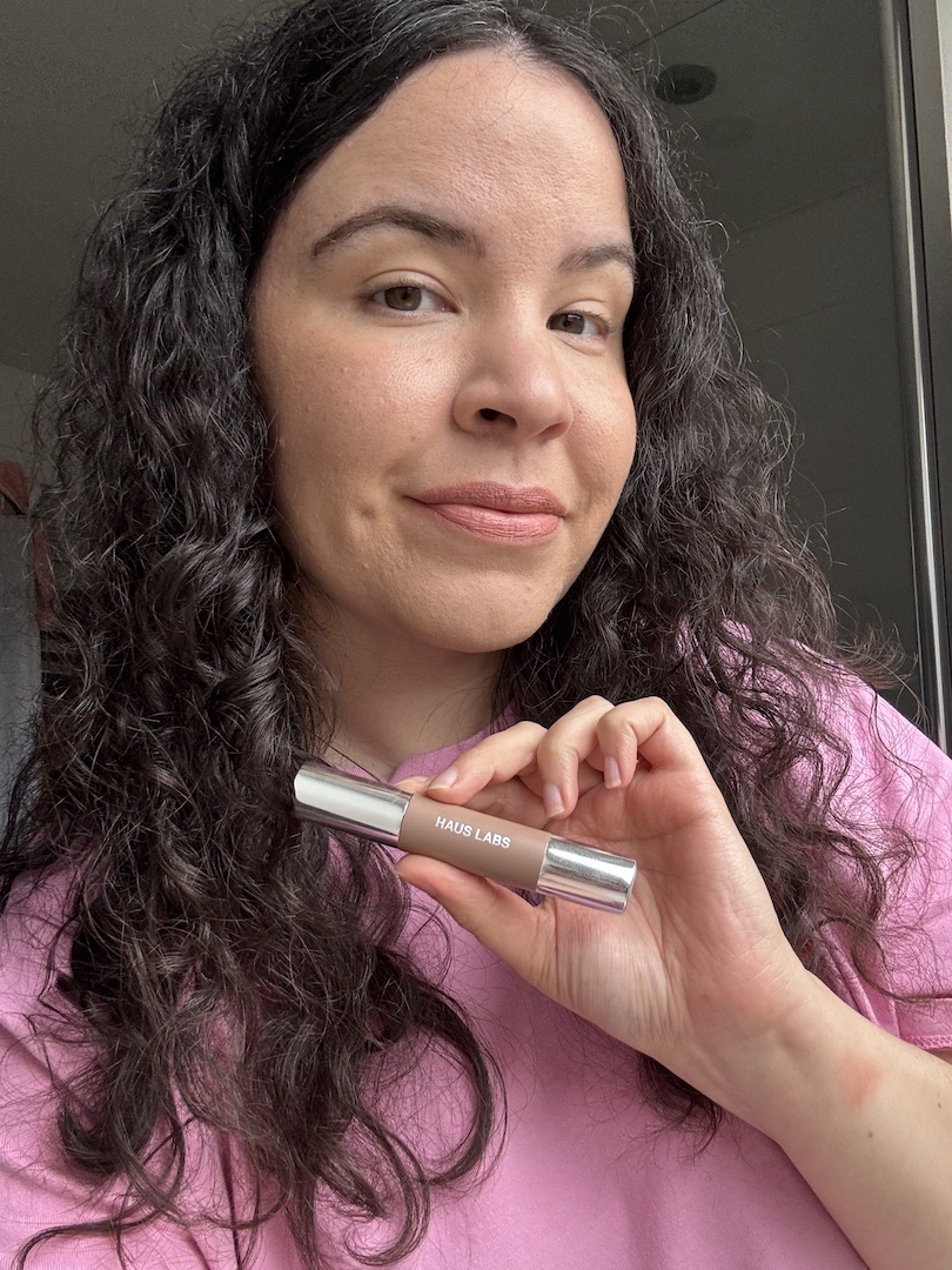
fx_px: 1100
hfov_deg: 46.8
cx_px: 476
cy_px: 635
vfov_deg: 60.0
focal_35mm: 30
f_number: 1.9
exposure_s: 1/92
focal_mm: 2.69
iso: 80
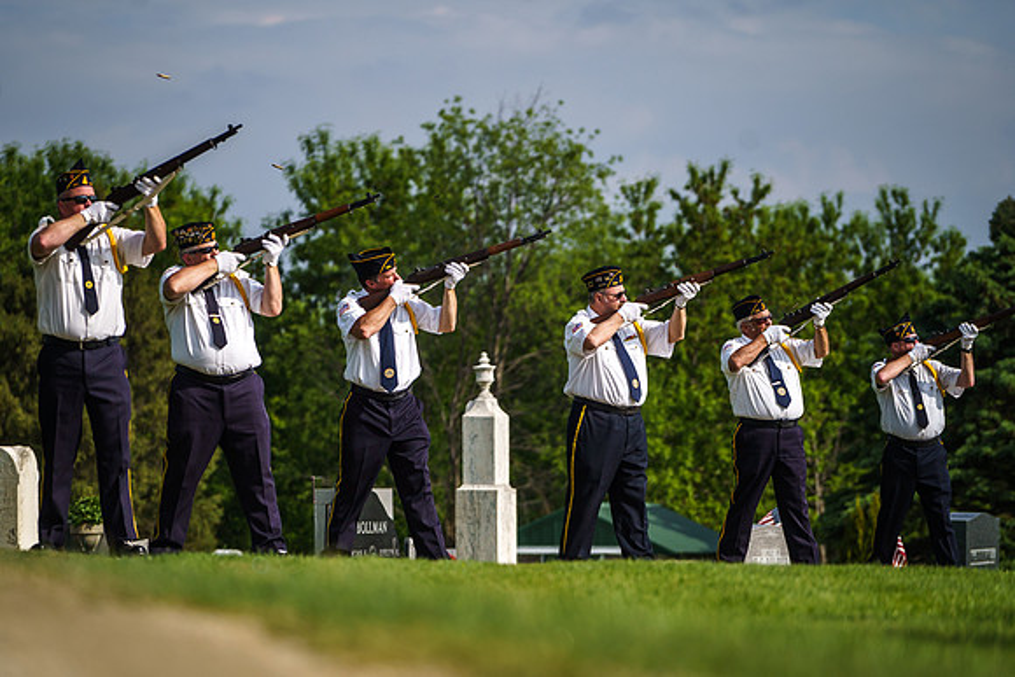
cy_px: 365
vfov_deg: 7.0
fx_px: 5499
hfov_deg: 10.5
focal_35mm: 195
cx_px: 458
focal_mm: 172
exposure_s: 1/6400
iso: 400
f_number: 4
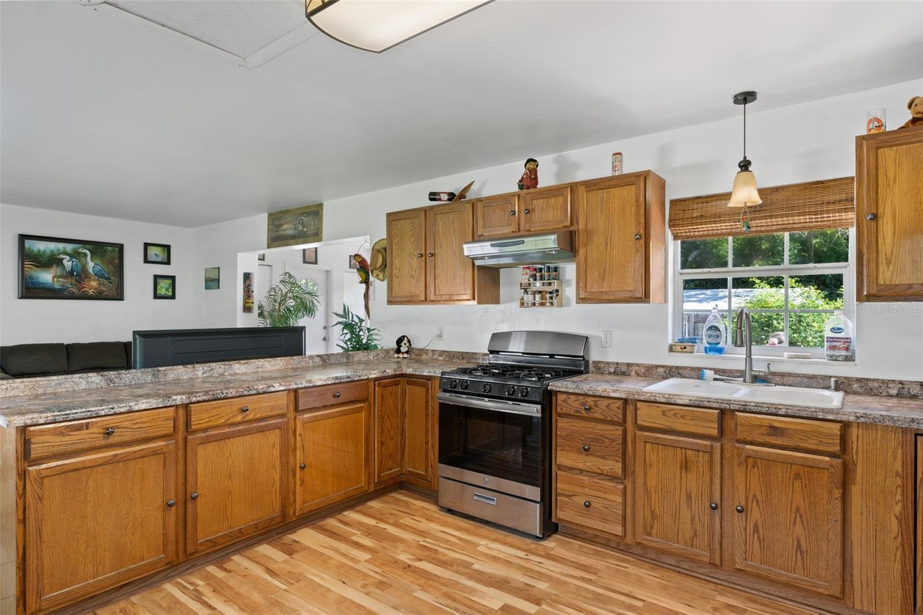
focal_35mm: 20
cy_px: 308
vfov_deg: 63.2
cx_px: 462
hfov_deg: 85.4
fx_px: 500
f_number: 8
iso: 320
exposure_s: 1/1.25
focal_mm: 13
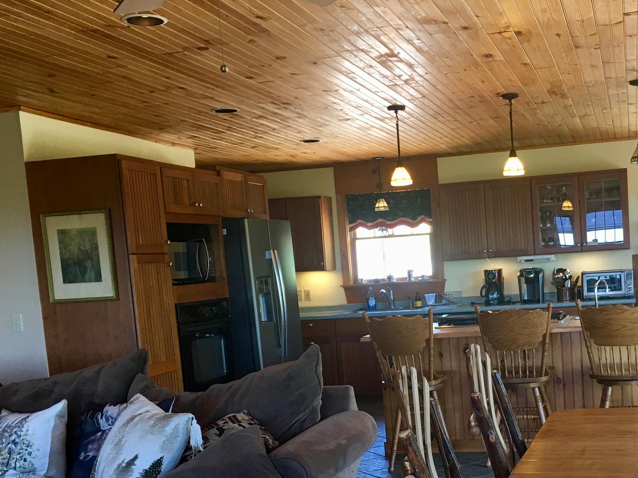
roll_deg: +2.5
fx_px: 885
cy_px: 362
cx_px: 459
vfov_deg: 29.7
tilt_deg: -4.6
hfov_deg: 38.9
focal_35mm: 48
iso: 25
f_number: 2.2
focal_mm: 4.15
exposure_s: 1/15
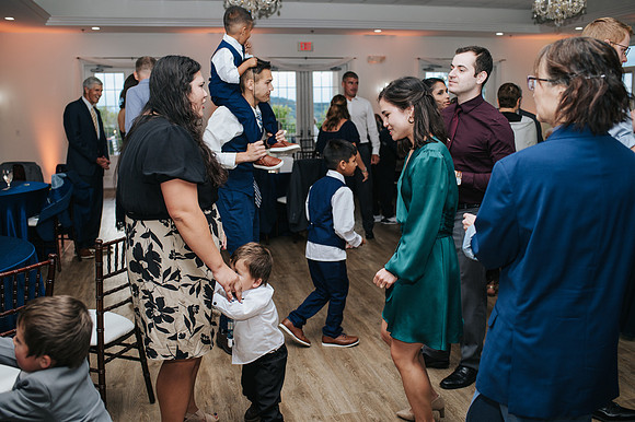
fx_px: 617
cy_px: 211
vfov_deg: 37.8
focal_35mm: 35
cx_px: 318
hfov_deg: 54.5
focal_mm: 35
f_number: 3.2
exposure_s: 1/200
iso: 800
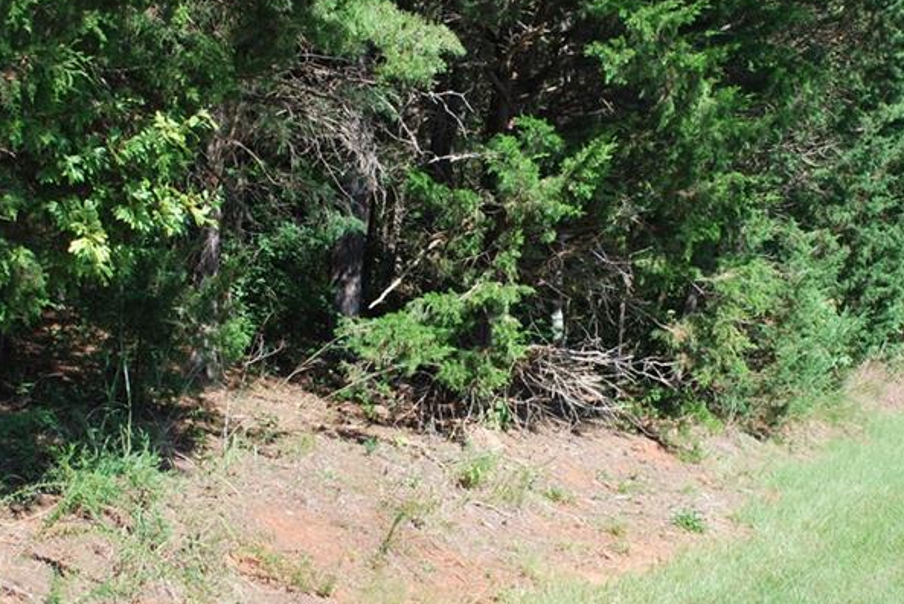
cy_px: 284
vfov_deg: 23.8
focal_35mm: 57
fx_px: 1432
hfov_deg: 35.0
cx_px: 473
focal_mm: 22
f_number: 5.6
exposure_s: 1/125
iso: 100
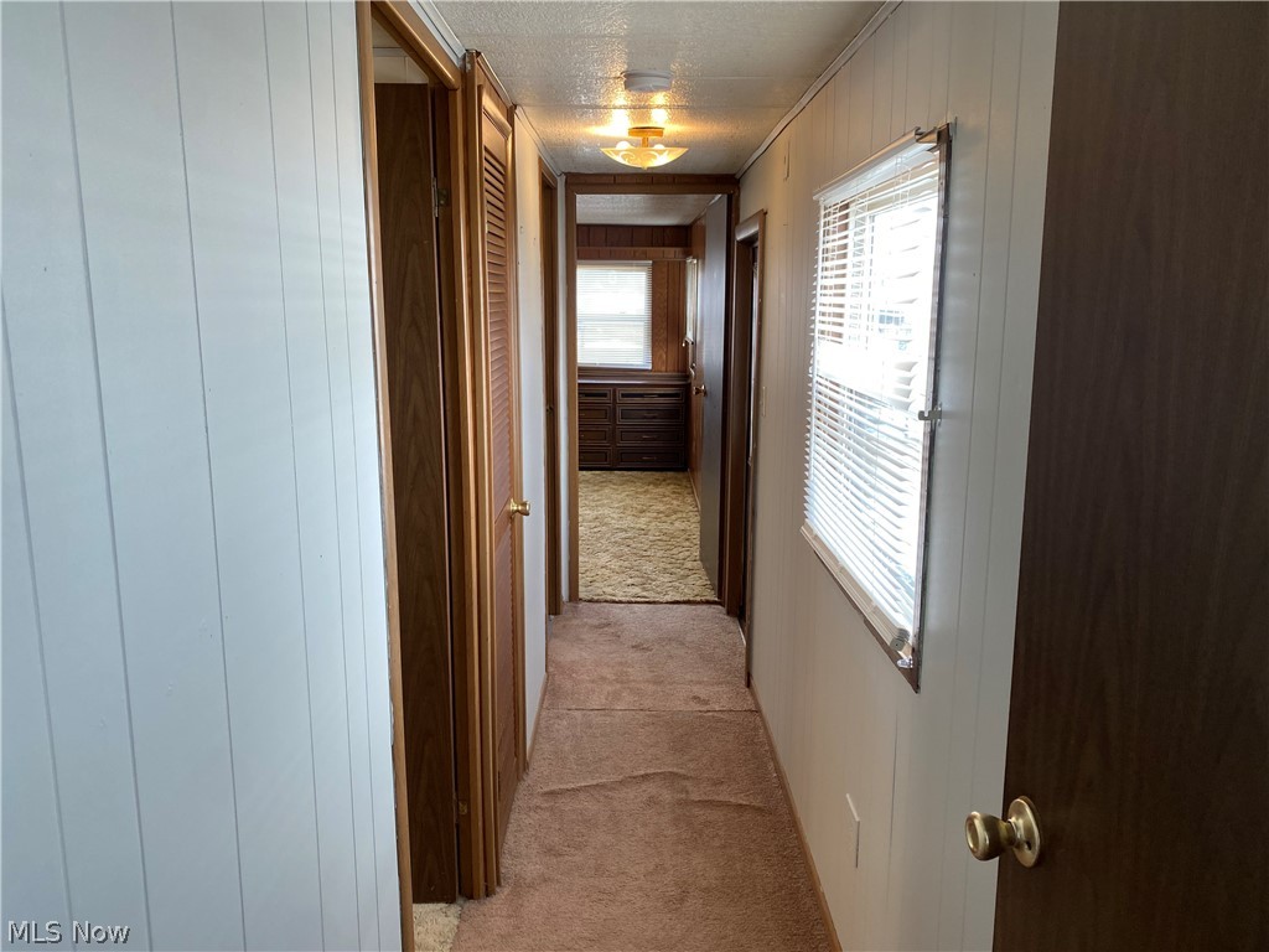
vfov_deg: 53.1
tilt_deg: -8.3
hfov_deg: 67.3
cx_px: 634
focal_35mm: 26
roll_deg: -0.5
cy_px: 476
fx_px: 953
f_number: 1.8
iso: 80
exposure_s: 1/120
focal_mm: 4.25
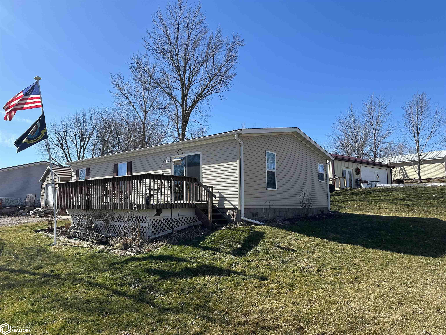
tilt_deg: +6.1
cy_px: 168
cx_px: 223
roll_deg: +0.4
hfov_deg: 71.6
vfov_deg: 56.8
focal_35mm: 24
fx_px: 309
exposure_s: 1/3058
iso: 80
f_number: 1.78
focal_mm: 6.86
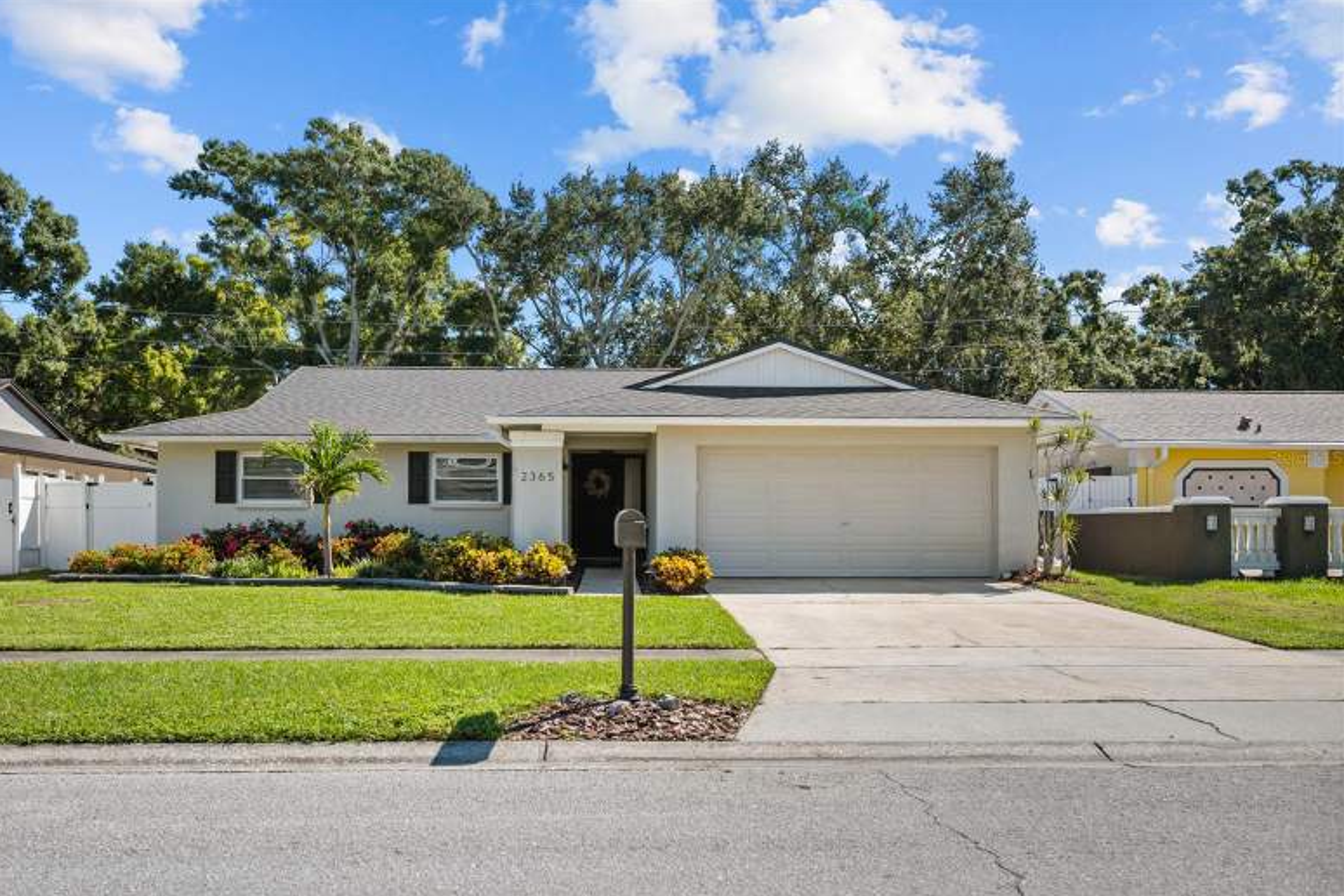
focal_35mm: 31
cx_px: 651
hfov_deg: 60.3
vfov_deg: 42.3
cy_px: 458
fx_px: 1157
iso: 100
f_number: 4
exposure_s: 1/800
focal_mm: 30
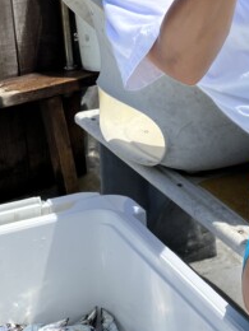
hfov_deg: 17.0
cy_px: 76
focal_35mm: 86
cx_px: 197
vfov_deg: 22.5
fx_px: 825
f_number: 1.8
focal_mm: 3.99
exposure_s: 1/2703
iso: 32
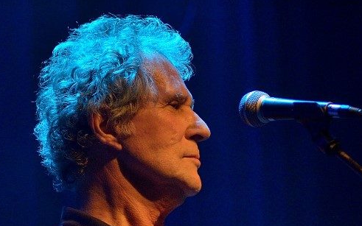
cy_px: 291
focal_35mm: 317
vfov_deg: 4.1
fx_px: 3130
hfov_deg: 6.6
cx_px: 247
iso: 400
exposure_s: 1/200
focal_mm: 85
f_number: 2.8
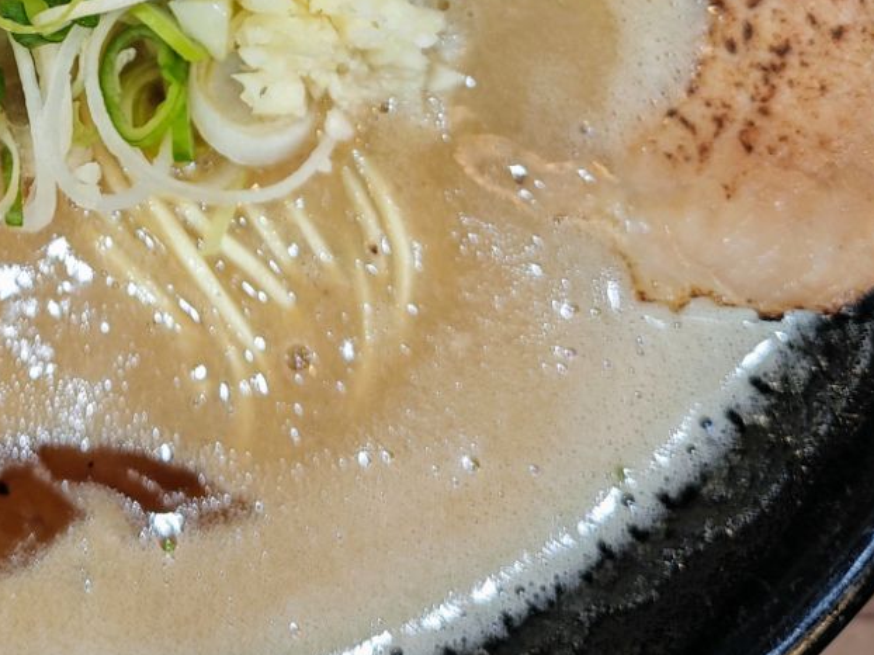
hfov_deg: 25.2
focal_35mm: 74
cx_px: 28
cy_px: -197
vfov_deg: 18.5
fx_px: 1868
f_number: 2
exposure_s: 1/50
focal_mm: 8.72
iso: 320
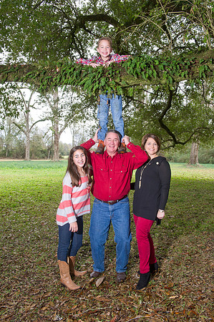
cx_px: 107
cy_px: 161
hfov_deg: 41.0
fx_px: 286
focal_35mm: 32
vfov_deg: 58.8
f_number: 7.1
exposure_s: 1/100
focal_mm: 32
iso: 800
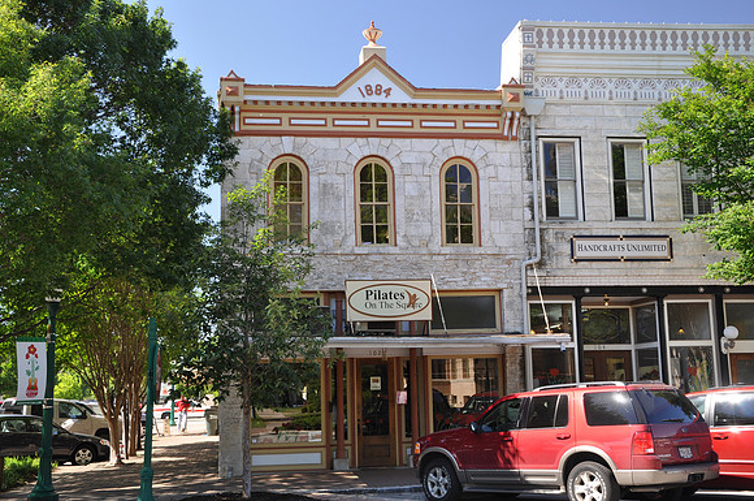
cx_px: 377
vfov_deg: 29.8
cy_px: 250
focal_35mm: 45
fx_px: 941
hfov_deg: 43.7
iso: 200
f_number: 7.1
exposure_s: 1/50
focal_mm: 30
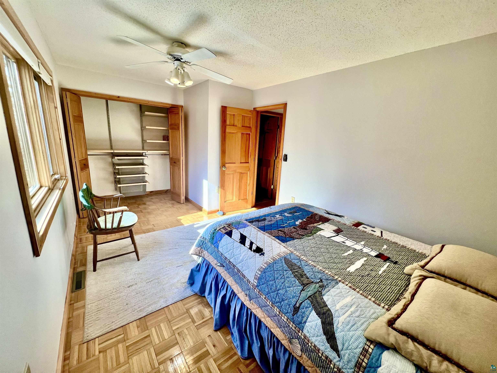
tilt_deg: -13.5
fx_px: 187
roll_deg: -3.9
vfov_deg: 89.9
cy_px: 186
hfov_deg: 106.2
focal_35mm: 13
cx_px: 248
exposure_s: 1/132
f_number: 1.8
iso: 32
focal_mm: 1.57
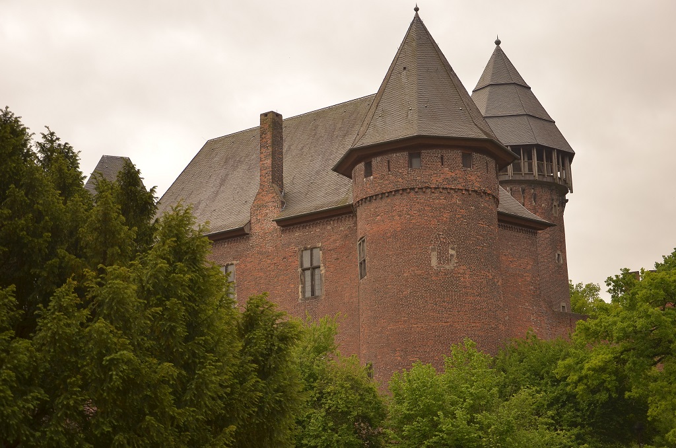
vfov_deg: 23.7
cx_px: 338
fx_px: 1068
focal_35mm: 57
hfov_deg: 35.1
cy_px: 224
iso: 180
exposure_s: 1/640
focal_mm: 38
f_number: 4.5
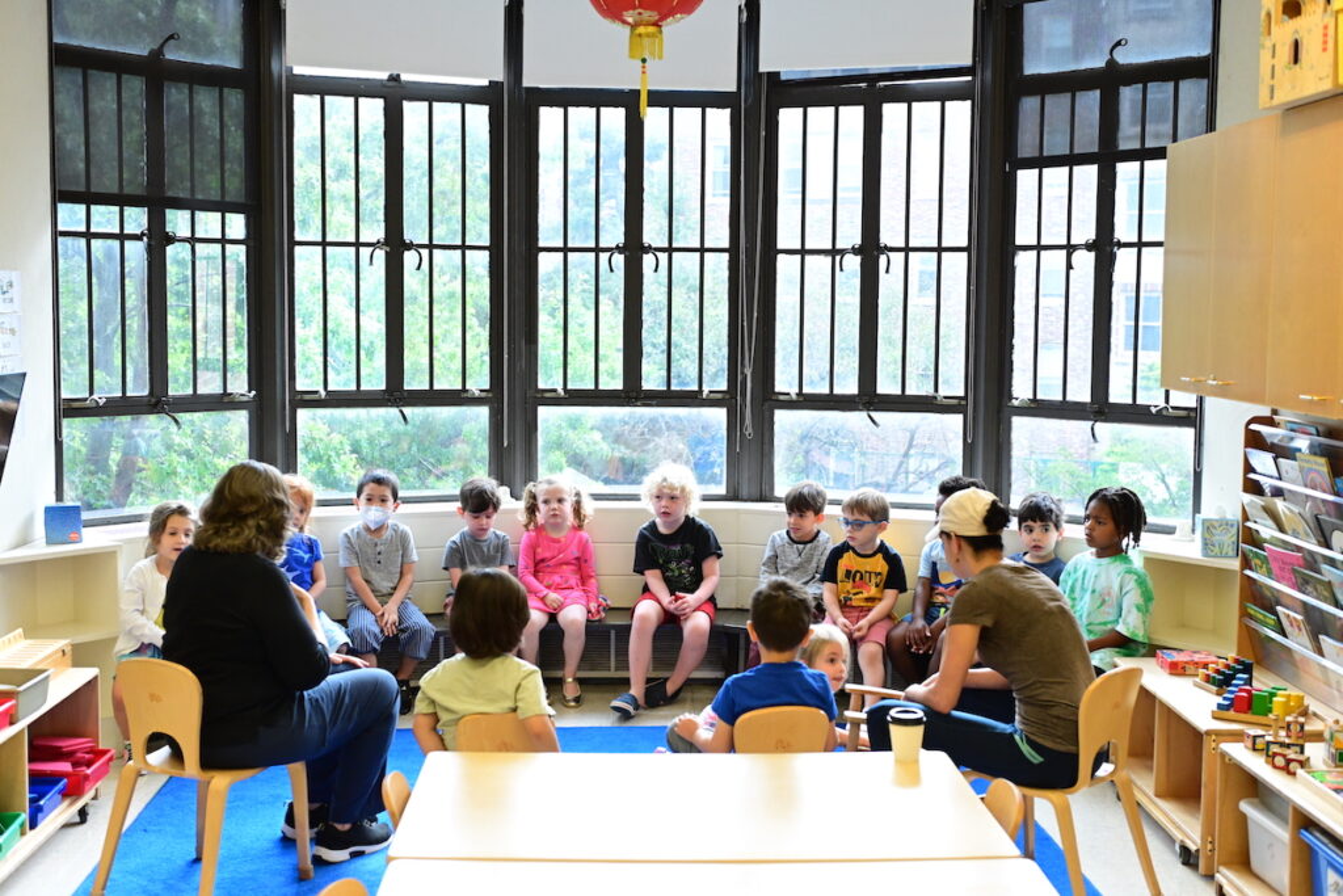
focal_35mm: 44
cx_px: 672
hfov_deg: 44.5
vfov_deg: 30.5
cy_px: 448
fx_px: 1642
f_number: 3.5
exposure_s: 1/400
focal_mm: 44
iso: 4000
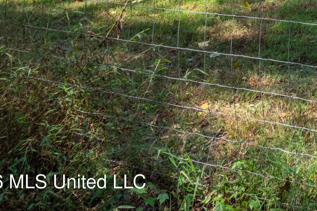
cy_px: -131
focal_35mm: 62
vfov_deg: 18.6
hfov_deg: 25.3
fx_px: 546
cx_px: 463
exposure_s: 1/250
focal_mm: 19
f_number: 11
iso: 400
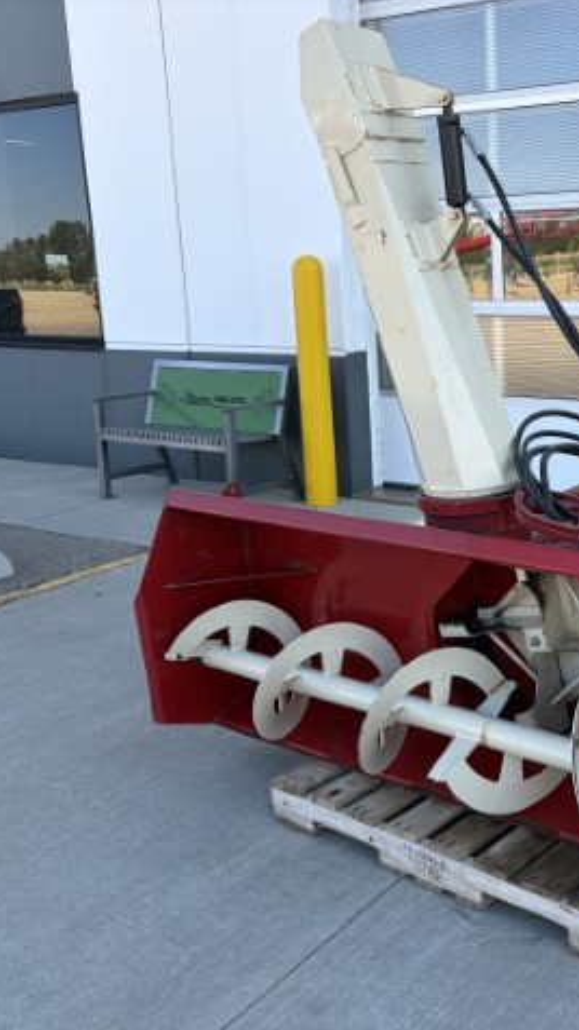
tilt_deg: -11.4
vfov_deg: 52.8
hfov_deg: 29.2
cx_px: 577
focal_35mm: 38
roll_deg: +0.3
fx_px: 1038
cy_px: 514
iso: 50
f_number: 1.6
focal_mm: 5.96
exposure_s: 1/701
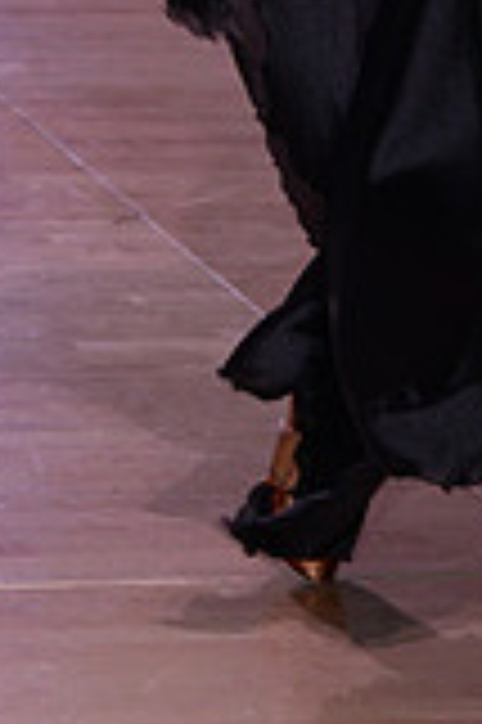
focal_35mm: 360
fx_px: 7245
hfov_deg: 3.8
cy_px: -391
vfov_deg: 5.7
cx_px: 583
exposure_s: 1/250
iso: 2000
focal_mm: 100
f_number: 7.1
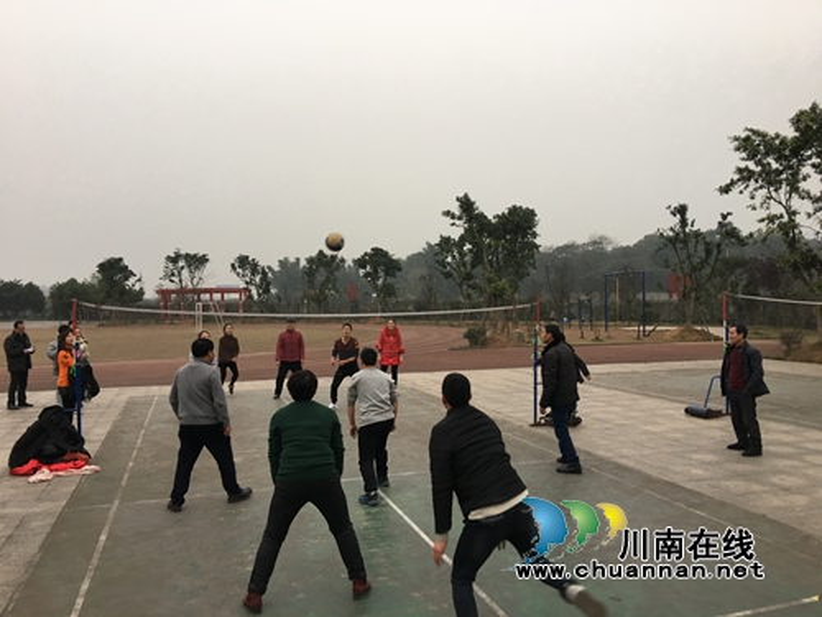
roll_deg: +0.0
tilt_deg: +1.7
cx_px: 411
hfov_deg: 61.7
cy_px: 308
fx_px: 689
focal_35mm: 29
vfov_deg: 48.2
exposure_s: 1/33
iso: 40
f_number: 2.2
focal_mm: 4.15
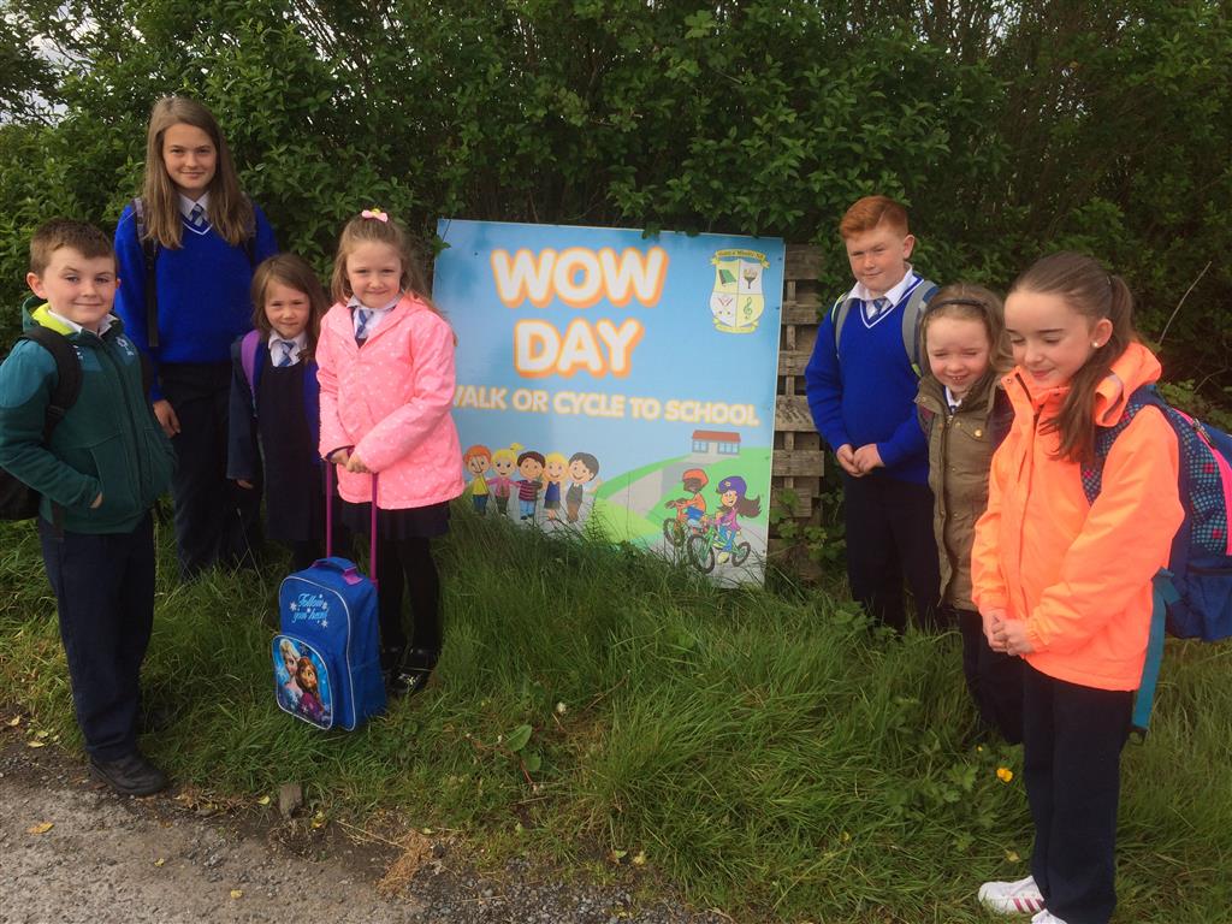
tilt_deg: -18.1
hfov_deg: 61.7
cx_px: 616
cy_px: 462
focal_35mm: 29
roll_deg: +2.4
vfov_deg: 48.2
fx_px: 1032
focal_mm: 4.15
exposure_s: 1/641
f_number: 2.2
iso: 32
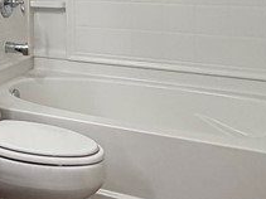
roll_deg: +1.1
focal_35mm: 68
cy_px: -44
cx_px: -121
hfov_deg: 23.5
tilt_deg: +0.1
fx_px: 522
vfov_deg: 20.2
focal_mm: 2.22
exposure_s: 1/120
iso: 100
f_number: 2.2
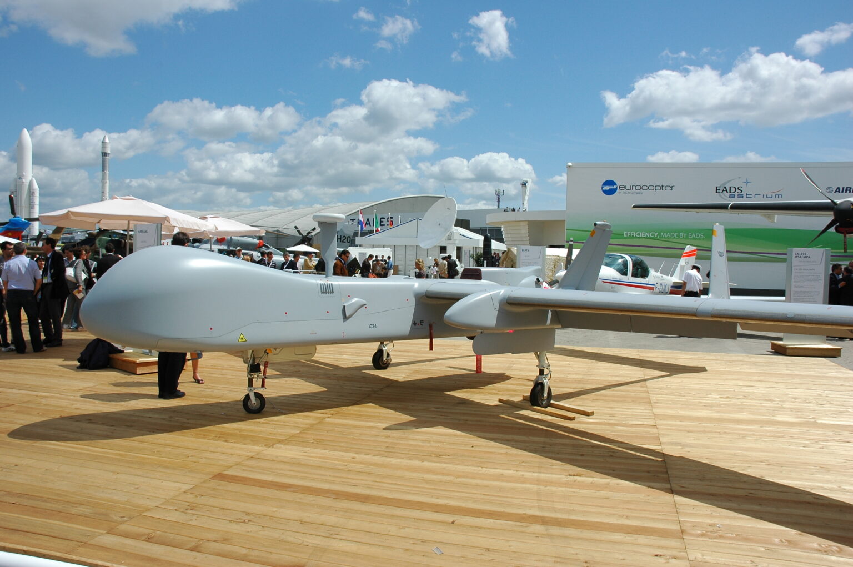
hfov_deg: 67.4
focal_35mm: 27
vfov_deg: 47.8
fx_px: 639
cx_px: 426
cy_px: 284
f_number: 11
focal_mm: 18
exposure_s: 1/500
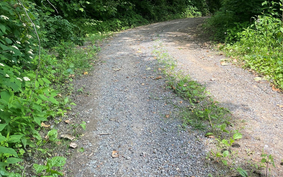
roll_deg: +0.2
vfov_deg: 34.1
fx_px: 285
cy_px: 59
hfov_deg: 52.4
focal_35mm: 37
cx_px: 170
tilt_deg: +1.3
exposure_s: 1/518
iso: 32
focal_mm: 4.2
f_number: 1.6
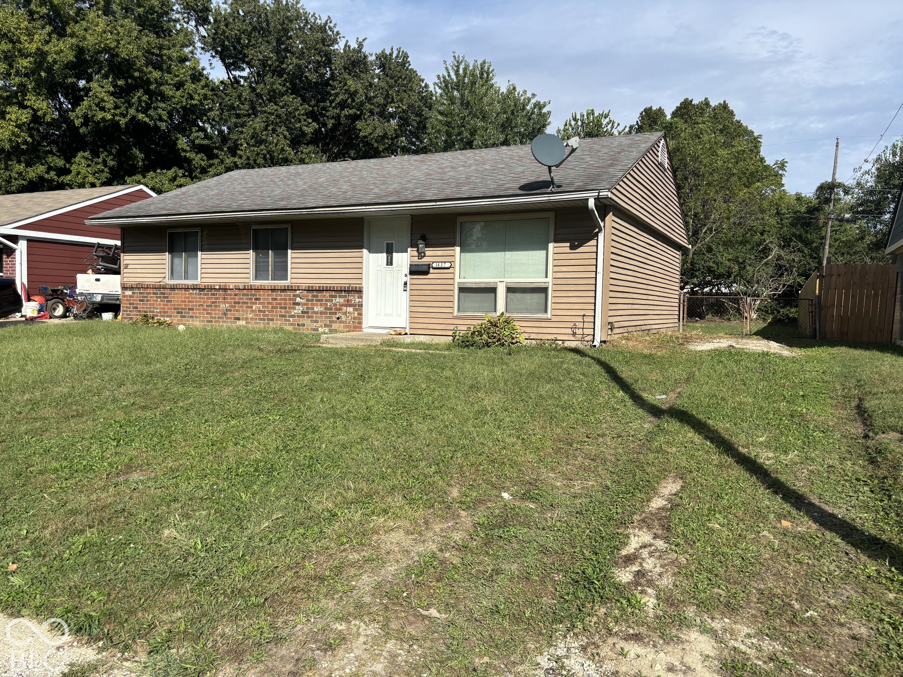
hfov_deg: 67.3
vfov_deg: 53.1
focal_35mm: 26
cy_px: 338
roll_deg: -1.8
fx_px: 678
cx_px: 452
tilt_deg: -2.6
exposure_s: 1/3413
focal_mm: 5.96
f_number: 1.6
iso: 50
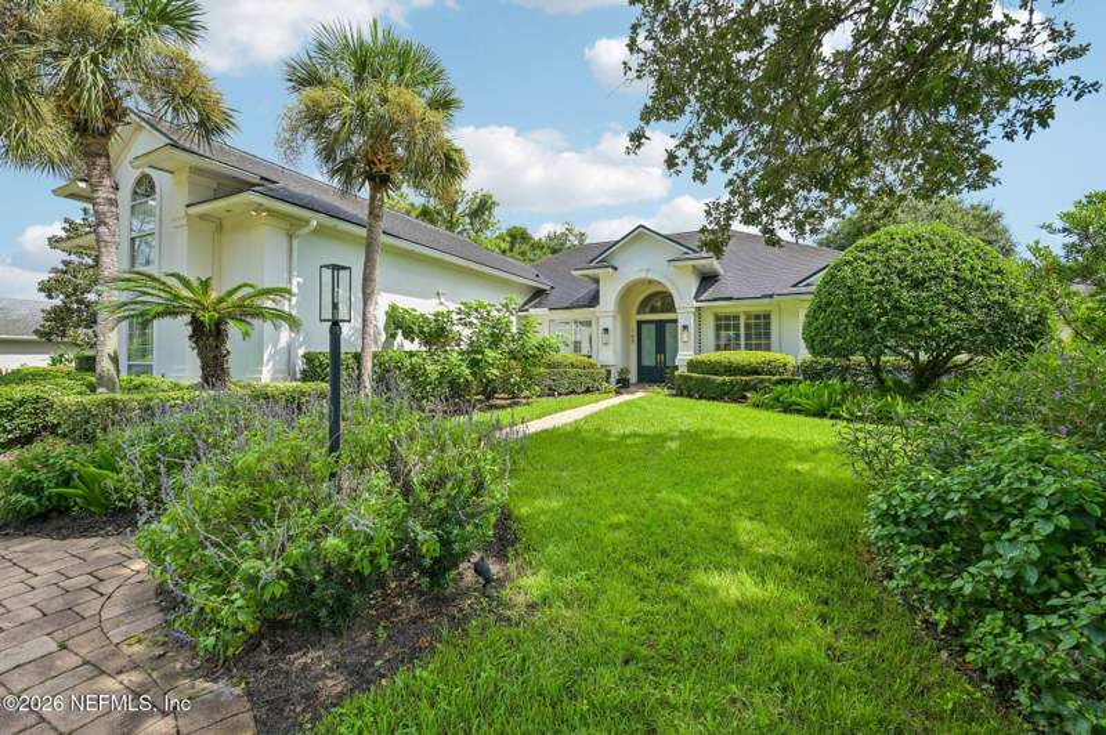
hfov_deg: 100.4
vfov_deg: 77.2
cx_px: 553
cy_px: 368
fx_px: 460
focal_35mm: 15
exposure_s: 1/125
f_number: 8
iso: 100
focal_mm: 15
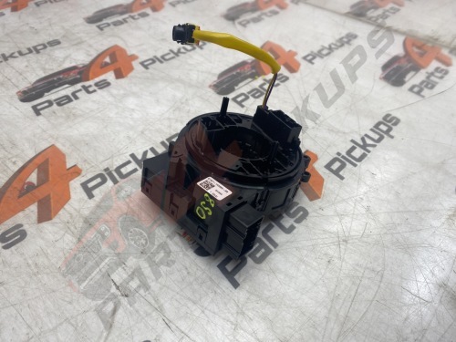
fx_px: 343
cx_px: 228
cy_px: 171
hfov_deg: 67.3
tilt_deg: -43.4
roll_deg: -2.3
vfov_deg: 53.1
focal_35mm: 26
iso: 32
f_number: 1.8
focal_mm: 4.25
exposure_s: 1/116
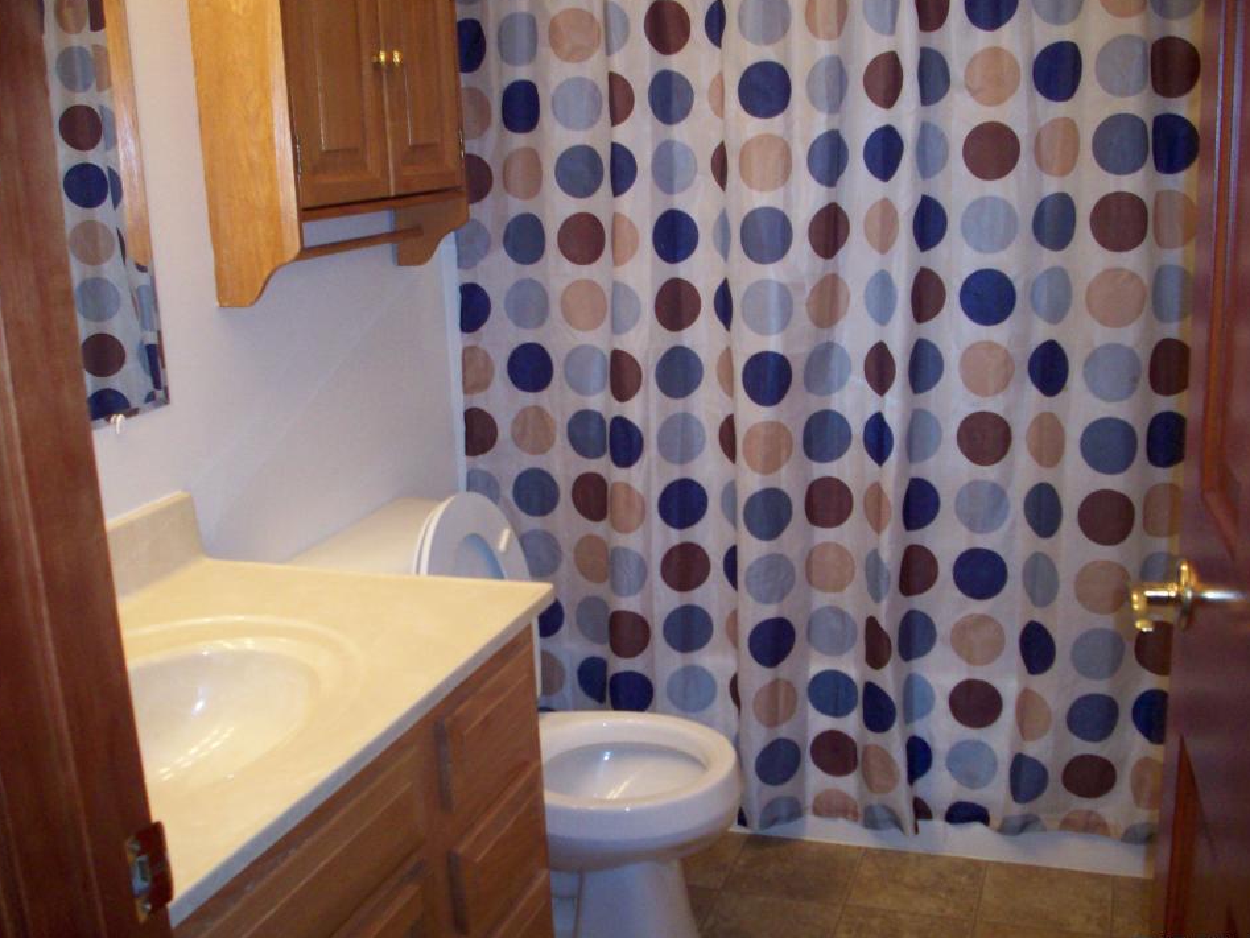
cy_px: 498
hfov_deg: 46.8
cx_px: 656
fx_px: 1445
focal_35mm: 40
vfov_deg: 36.0
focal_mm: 6.2
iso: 160
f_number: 2.8
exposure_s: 1/45
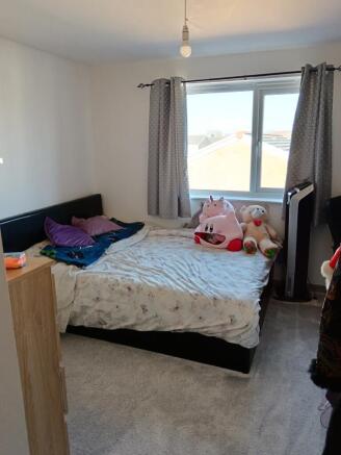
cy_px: 228
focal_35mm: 27
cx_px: 170
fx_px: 354
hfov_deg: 51.4
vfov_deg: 65.3
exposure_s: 1/50
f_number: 1.9
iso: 443
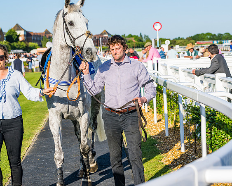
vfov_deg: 16.4
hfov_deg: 20.4
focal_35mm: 94
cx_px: 146
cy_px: 88
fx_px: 644
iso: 200
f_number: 5
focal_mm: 70
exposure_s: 1/1250
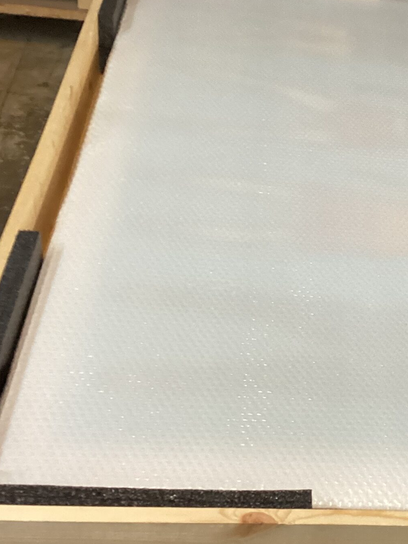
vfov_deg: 32.7
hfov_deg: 24.1
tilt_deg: -36.2
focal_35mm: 59
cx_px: 366
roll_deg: -8.5
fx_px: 927
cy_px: 242
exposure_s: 1/60
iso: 200
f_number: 2.4
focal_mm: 3.3
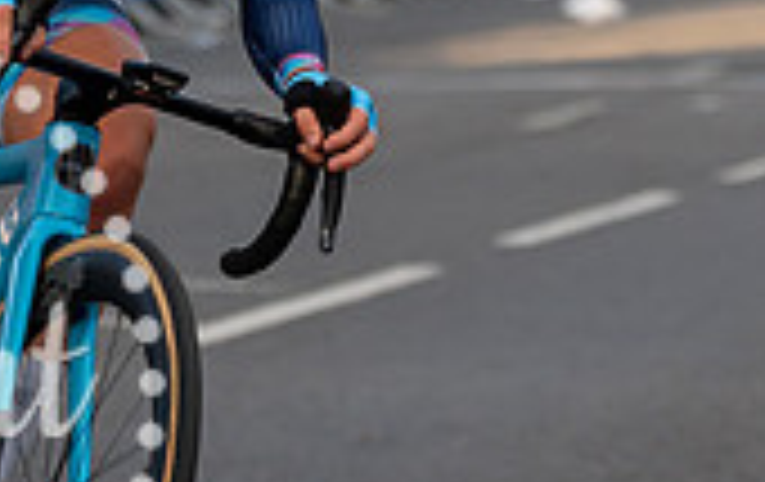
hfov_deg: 3.6
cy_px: -390
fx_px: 12263
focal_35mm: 587
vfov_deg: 2.2
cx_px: -32
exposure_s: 1/800
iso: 320
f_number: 3.5
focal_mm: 95
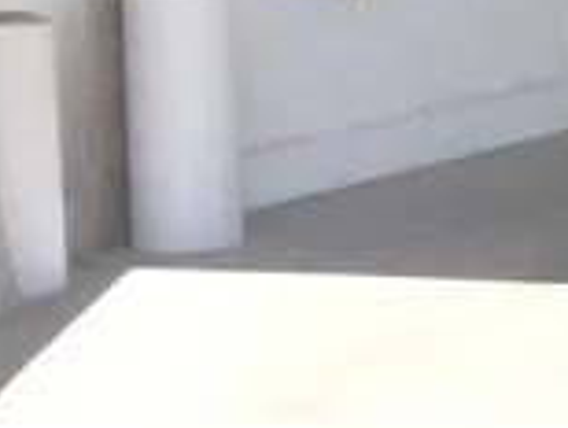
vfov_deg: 7.2
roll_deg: +1.0
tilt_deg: -4.7
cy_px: -107
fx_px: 3385
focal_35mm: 206
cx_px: 1674
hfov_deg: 8.2
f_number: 2.4
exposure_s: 1/436
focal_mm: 3.3
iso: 25
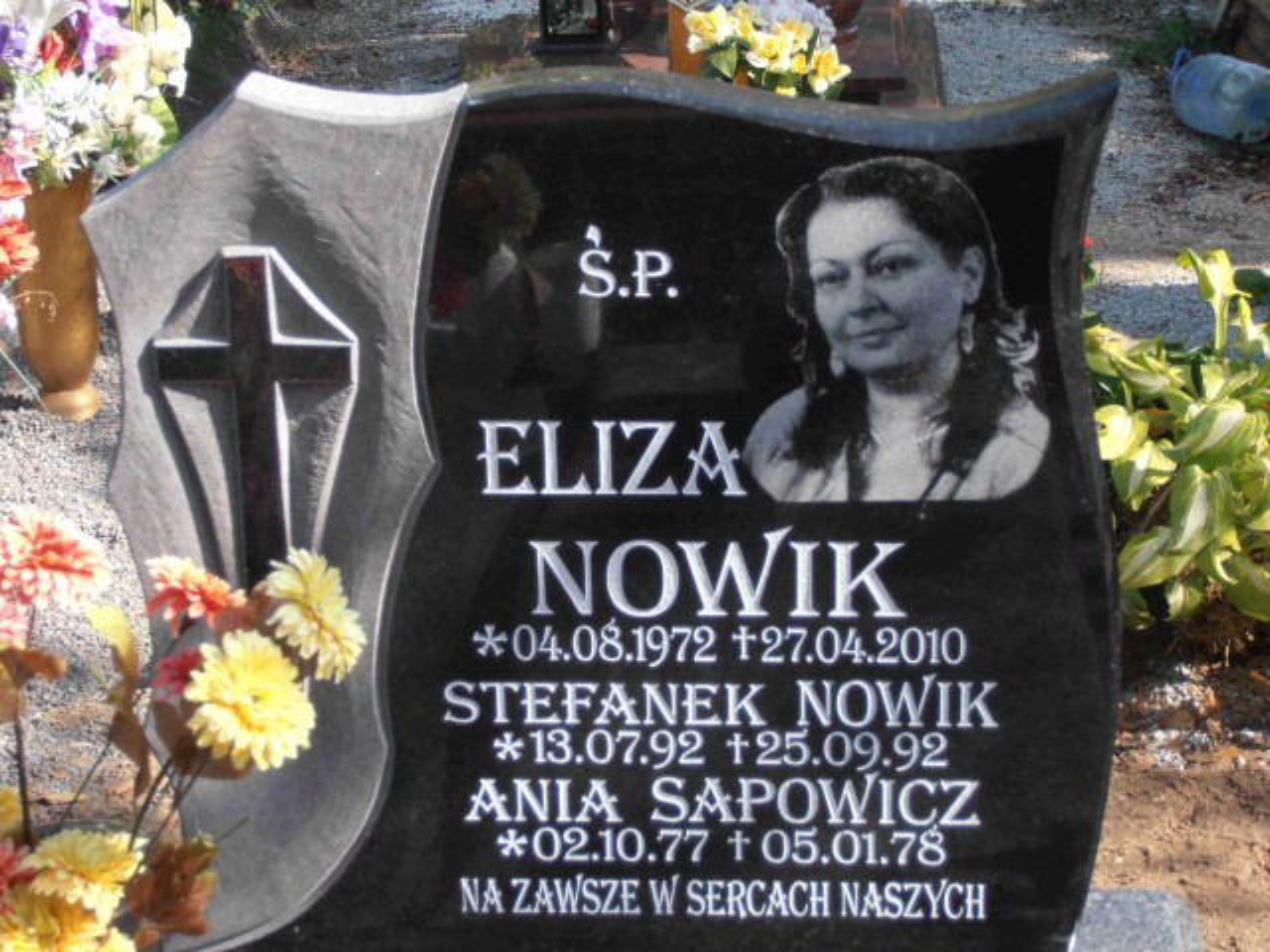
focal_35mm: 88
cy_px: 476
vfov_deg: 16.8
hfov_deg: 22.3
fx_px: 3229
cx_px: 635
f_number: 5.1
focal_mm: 15.51
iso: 80
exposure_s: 1/160
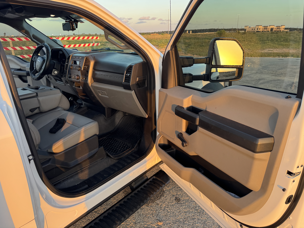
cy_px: 114
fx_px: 211
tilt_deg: -15.4
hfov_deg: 71.6
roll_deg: +1.8
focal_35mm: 24
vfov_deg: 56.8
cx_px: 152
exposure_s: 1/121
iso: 80
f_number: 1.78
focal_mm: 6.76
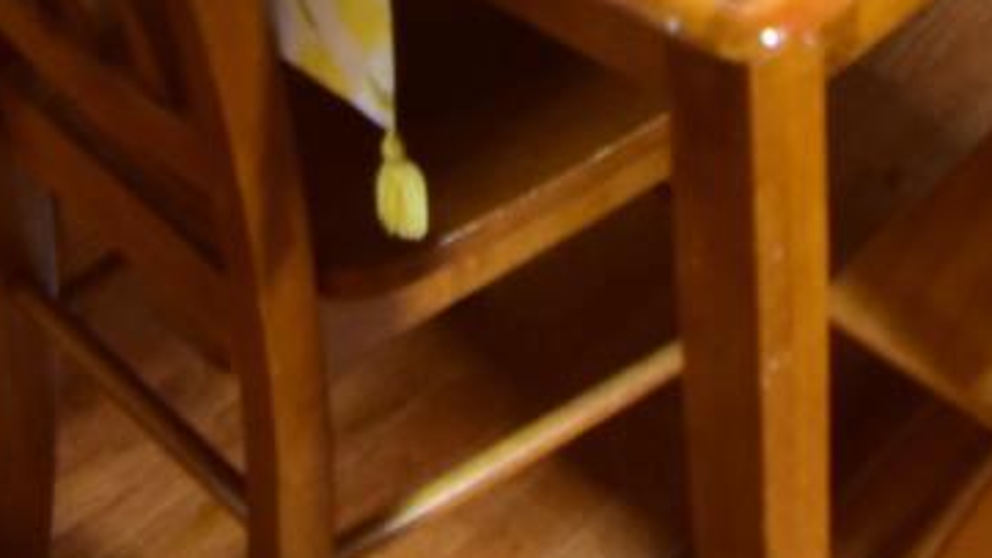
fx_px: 2577
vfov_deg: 10.2
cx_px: 713
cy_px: -913
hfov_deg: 21.6
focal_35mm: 98
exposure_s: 1/30
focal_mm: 11
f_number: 2.8
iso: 400
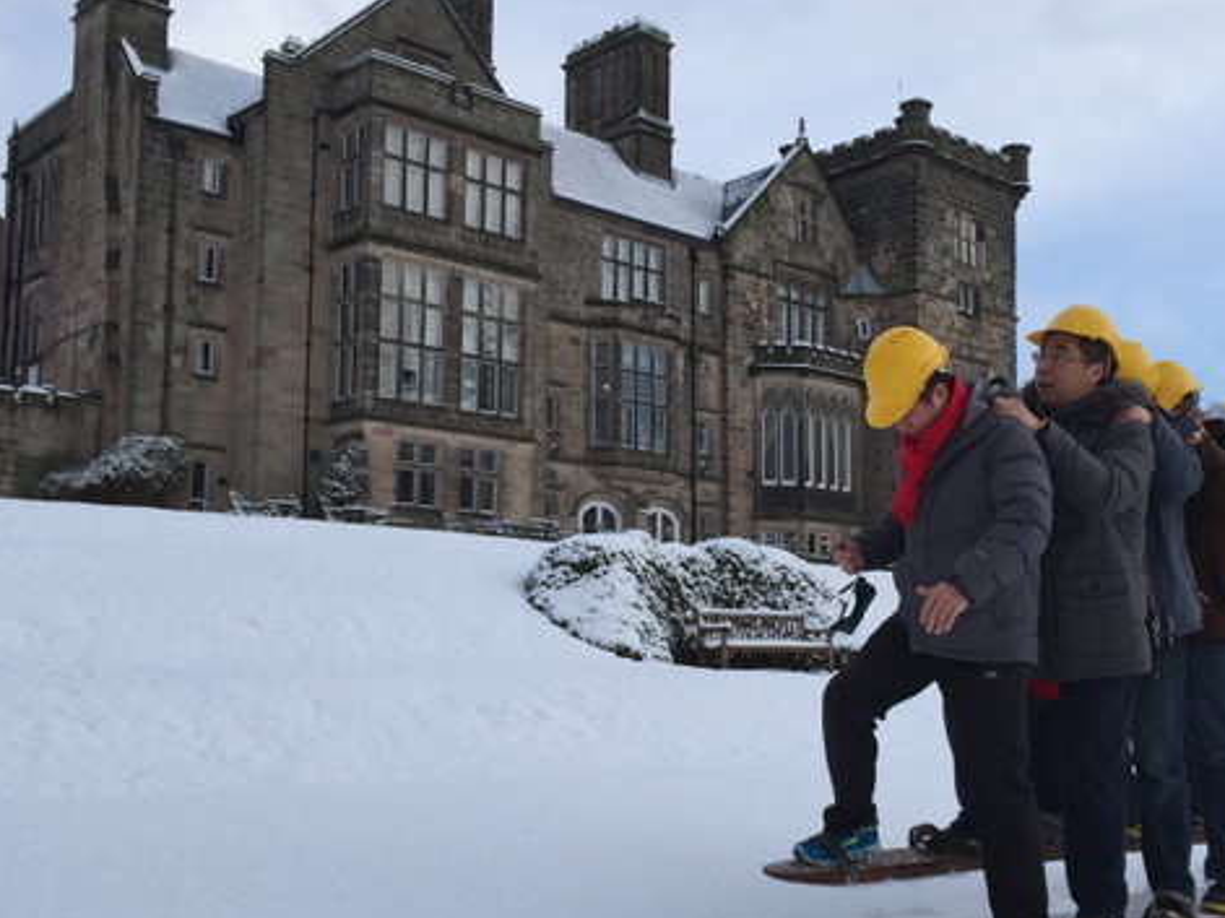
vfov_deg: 35.9
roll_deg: +0.6
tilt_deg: +8.7
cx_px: 779
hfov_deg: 46.3
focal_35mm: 40
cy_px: 521
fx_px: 1415
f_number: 2.2
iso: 32
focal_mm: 4.15
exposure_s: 1/565
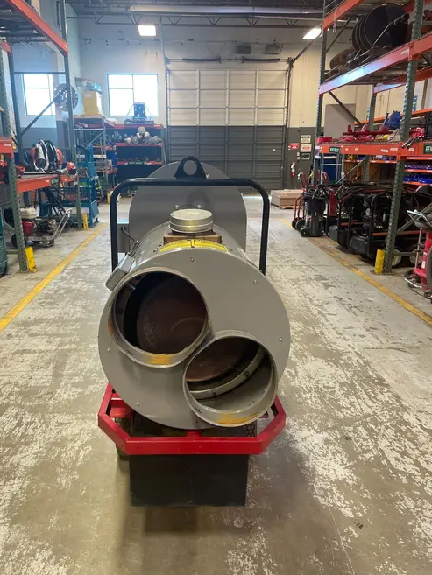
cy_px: 307
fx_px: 482
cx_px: 198
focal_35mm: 29
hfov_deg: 48.2
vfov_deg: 61.6
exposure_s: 1/60
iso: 80
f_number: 1.6
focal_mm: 4.2
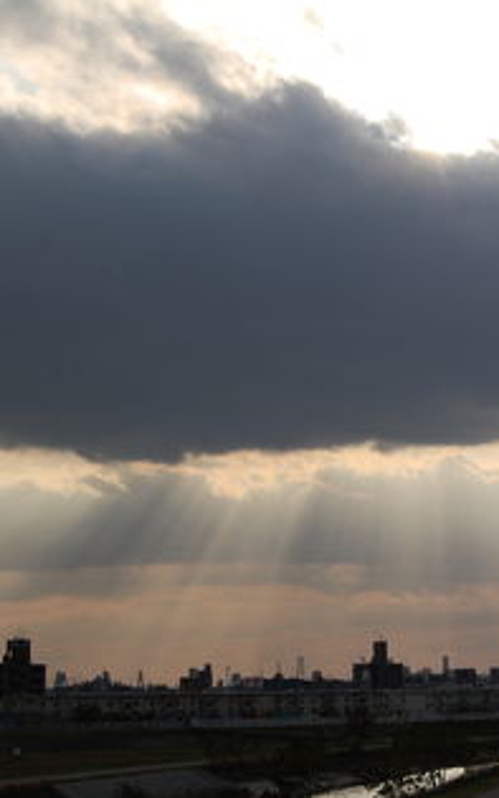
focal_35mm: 107
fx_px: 2327
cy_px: 402
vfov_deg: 19.5
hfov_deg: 12.1
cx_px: 527
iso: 200
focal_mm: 46
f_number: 11
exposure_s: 1/640
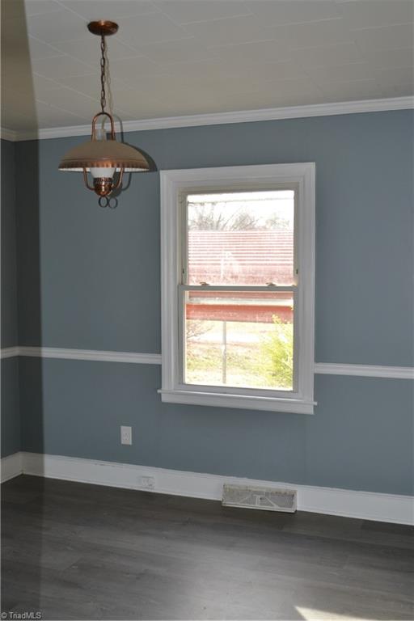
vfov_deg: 49.6
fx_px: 673
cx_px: 207
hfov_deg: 34.2
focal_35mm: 39
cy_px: 310
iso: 250
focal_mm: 26
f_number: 4.2
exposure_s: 1/125
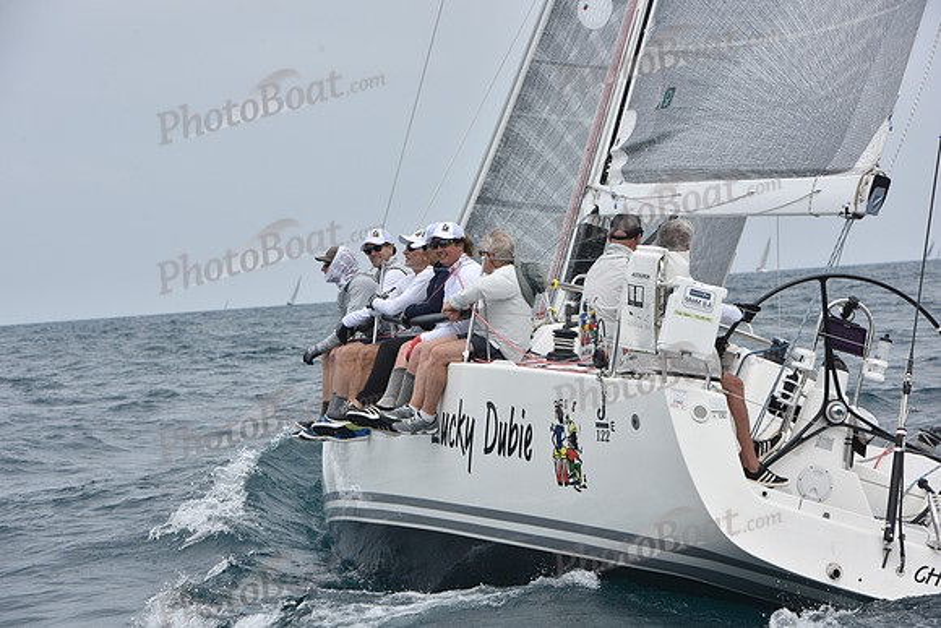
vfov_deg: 10.2
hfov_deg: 15.2
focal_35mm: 135
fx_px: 3529
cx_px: 470
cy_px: 314
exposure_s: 1/800
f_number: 10
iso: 250
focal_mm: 135
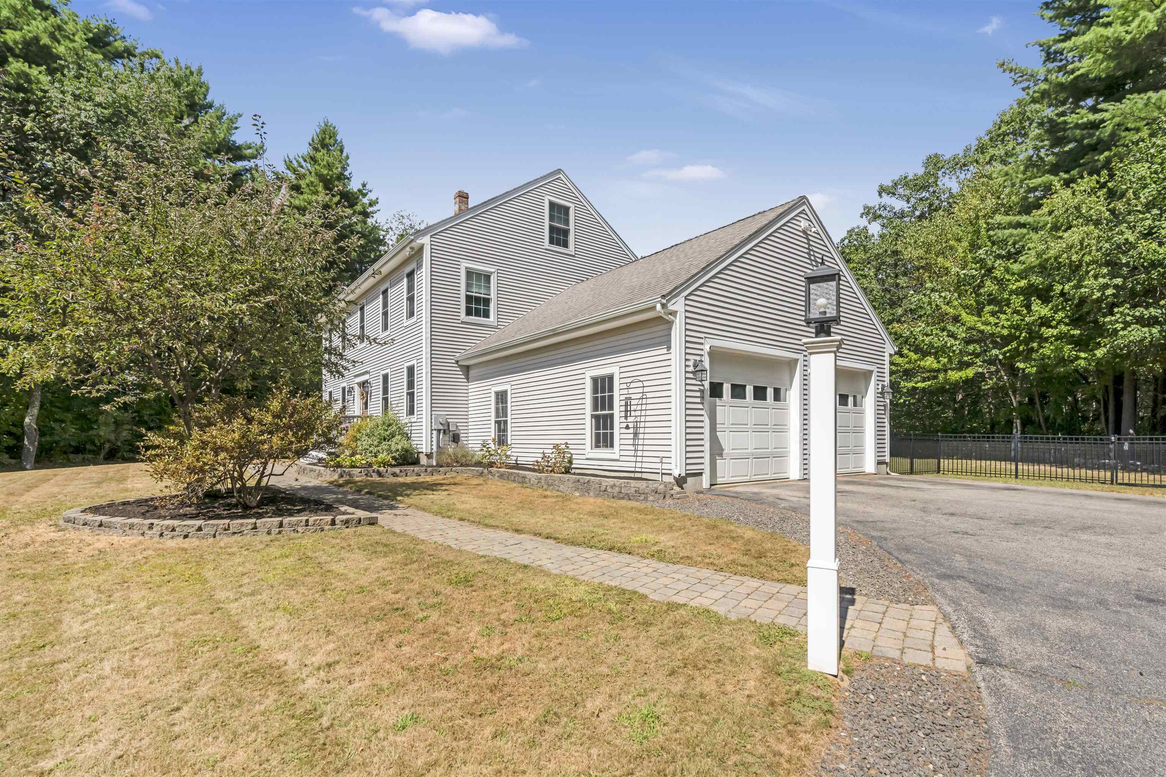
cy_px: 388
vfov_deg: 73.8
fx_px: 518
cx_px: 583
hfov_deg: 96.7
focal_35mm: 16
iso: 800
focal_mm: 16
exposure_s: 1/6000
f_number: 8
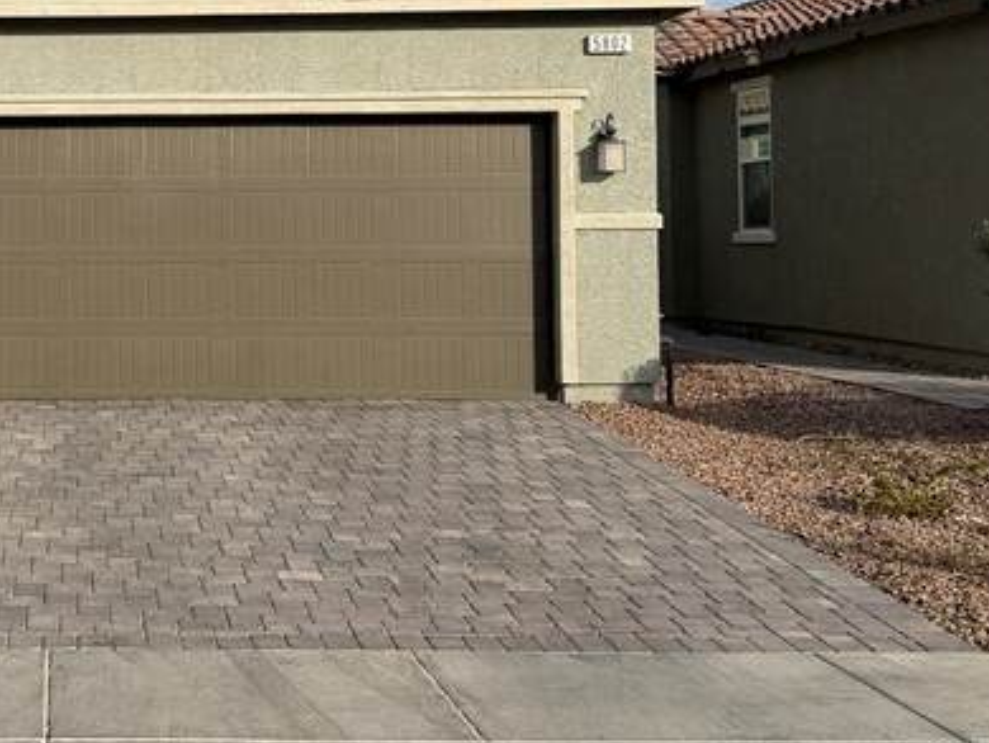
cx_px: 15
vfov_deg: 23.1
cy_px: 178
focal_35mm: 63
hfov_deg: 28.9
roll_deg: +0.8
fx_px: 1801
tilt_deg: +1.2
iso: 80
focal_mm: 6.76
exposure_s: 1/5714
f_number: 1.78
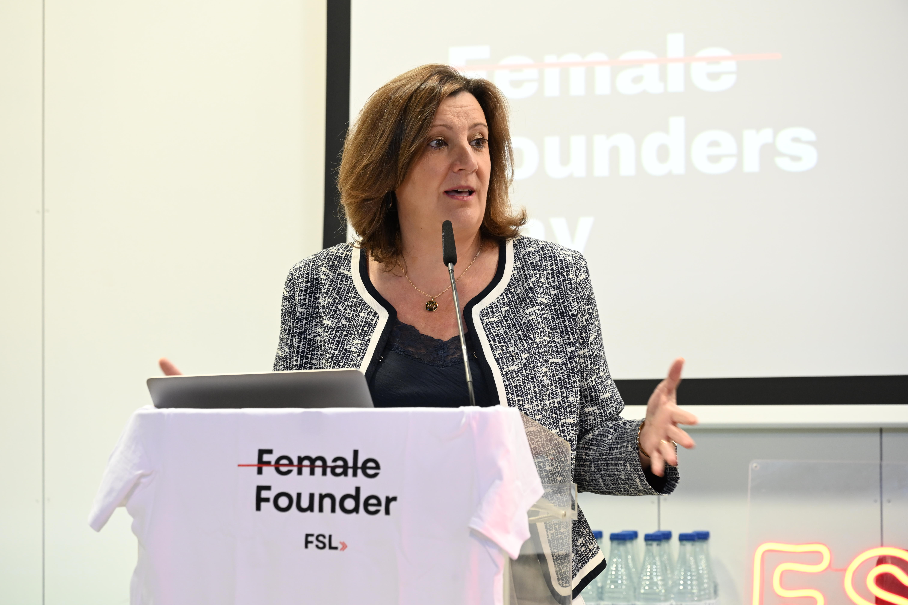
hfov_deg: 17.1
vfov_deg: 11.4
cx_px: 454
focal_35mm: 120
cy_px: 302
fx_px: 3026
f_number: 4.5
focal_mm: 120
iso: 1600
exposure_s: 1/60
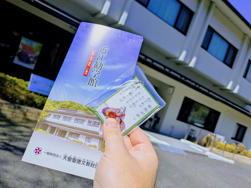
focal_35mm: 25
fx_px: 181
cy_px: 94
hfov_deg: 69.4
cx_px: 126
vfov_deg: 54.9
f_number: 1.89
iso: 50
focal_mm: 5.43
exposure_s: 1/5464
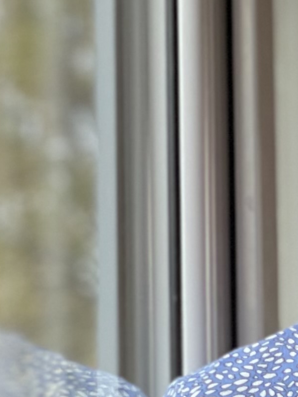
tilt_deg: +7.1
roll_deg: +1.2
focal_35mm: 260
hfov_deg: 5.7
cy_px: 563
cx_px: 245
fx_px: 2983
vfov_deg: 7.5
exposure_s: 1/122
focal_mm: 6
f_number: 2
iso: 125
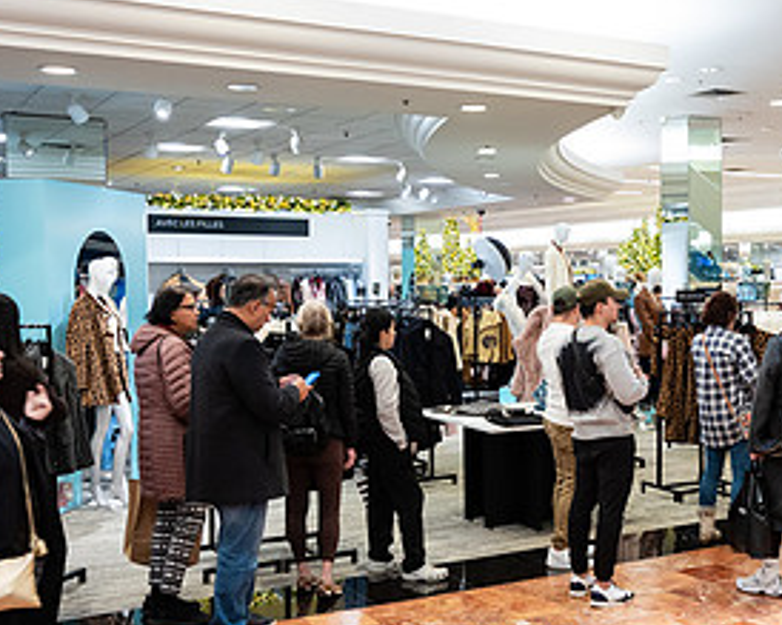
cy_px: 324
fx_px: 1111
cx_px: 534
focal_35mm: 48
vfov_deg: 31.4
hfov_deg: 38.3
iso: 1000
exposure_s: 1/125
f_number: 3.2
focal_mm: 24
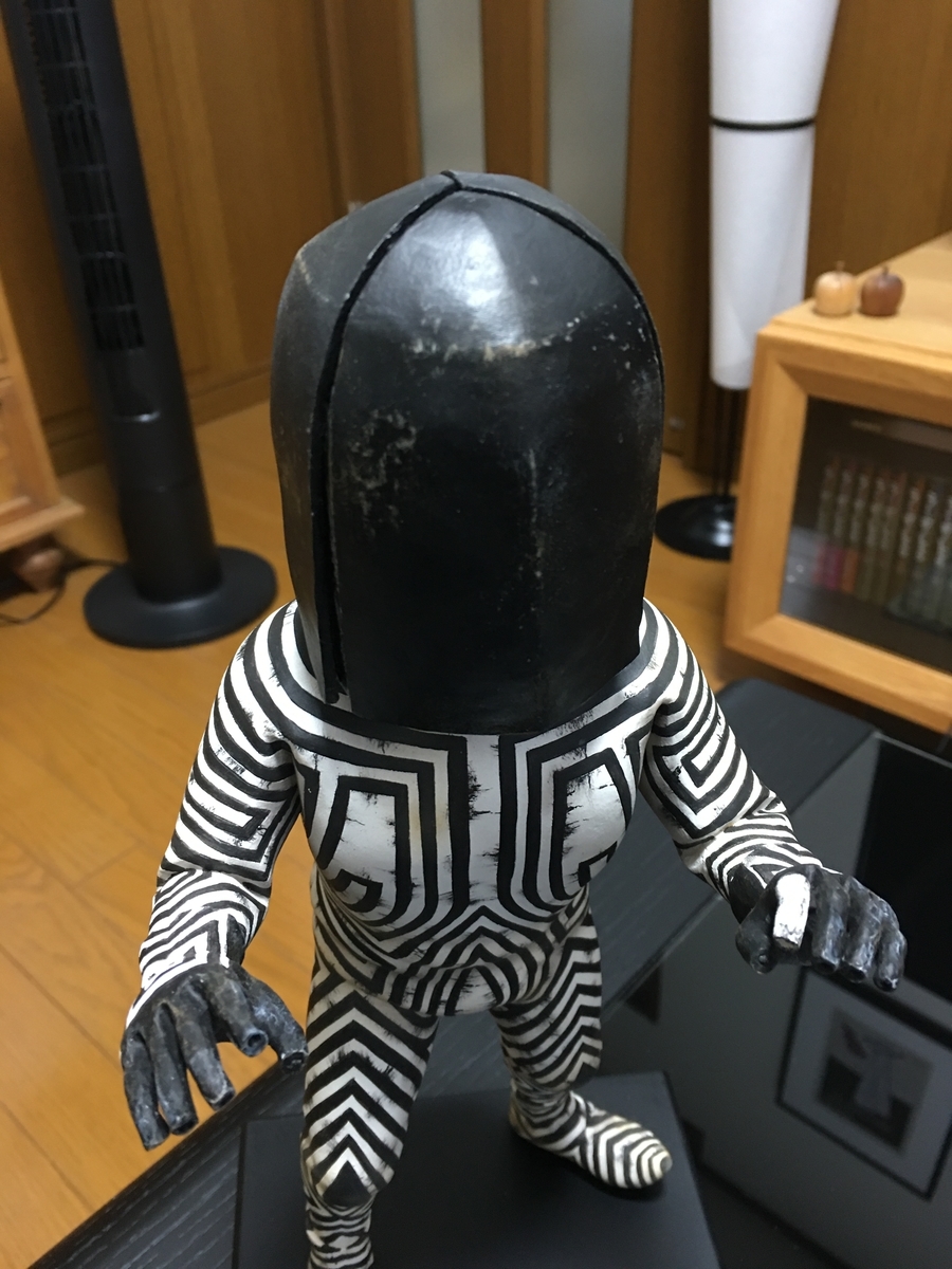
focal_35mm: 29
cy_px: 634
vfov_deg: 61.7
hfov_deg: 48.2
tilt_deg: -31.8
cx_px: 476
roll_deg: +2.6
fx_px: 1063
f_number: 2.2
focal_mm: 4.15
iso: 80
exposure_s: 1/10
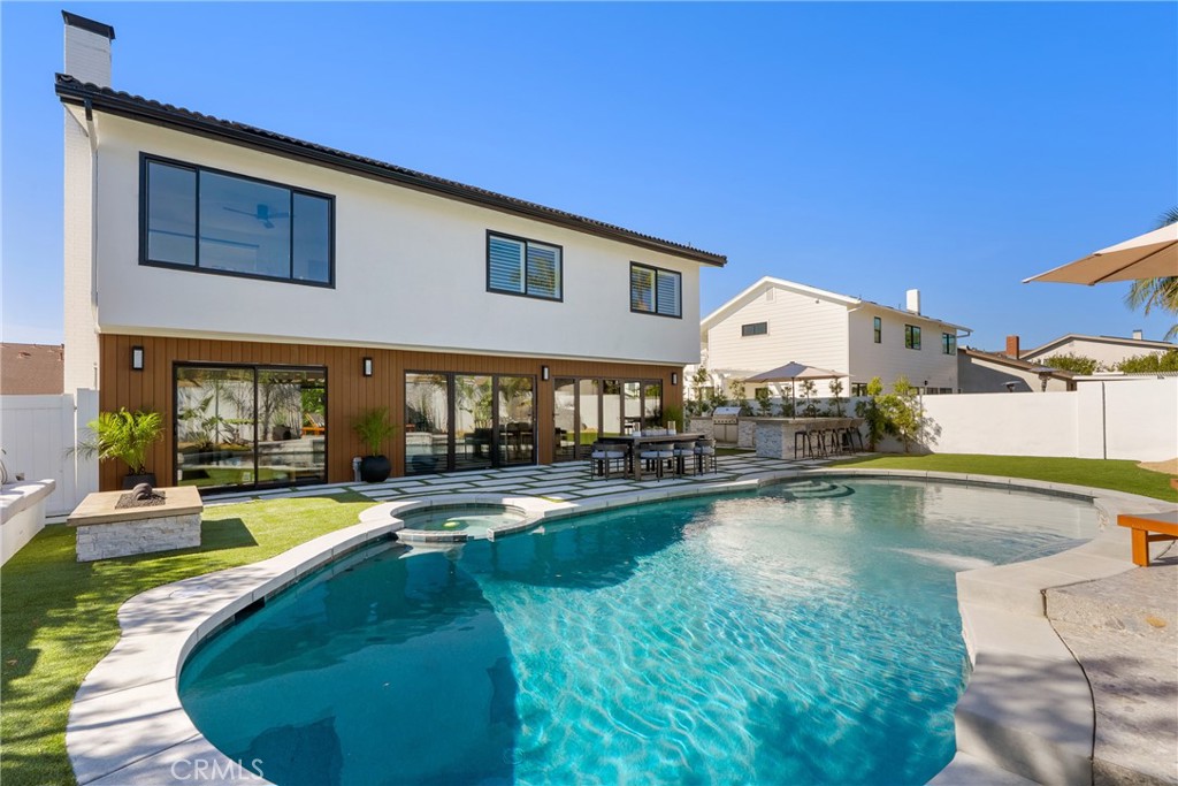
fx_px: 524
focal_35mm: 16
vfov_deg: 73.8
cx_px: 589
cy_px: 393
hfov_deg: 96.7
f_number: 9
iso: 320
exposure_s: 1/500
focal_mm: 16
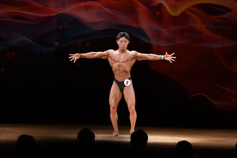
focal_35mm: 202
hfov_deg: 10.2
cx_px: 118
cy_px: 79
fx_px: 1329
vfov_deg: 6.8
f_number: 5.6
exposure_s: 1/400
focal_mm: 135
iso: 3200
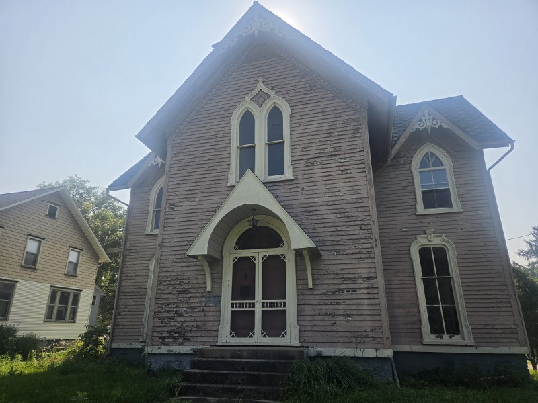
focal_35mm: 23
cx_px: 269
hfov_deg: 73.9
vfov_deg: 58.9
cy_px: 202
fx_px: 357
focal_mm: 5.4
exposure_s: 1/6615
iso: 80
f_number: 1.8
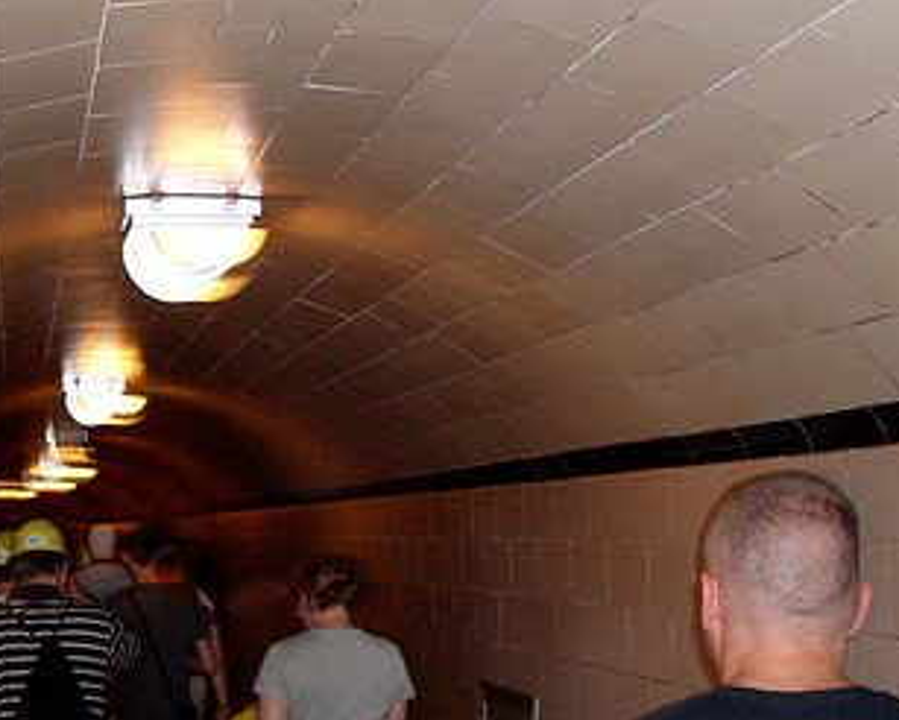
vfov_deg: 21.7
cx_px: 316
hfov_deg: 27.0
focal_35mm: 70
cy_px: 517
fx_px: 1864
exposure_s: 1/45
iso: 160
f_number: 2.8
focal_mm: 6.3
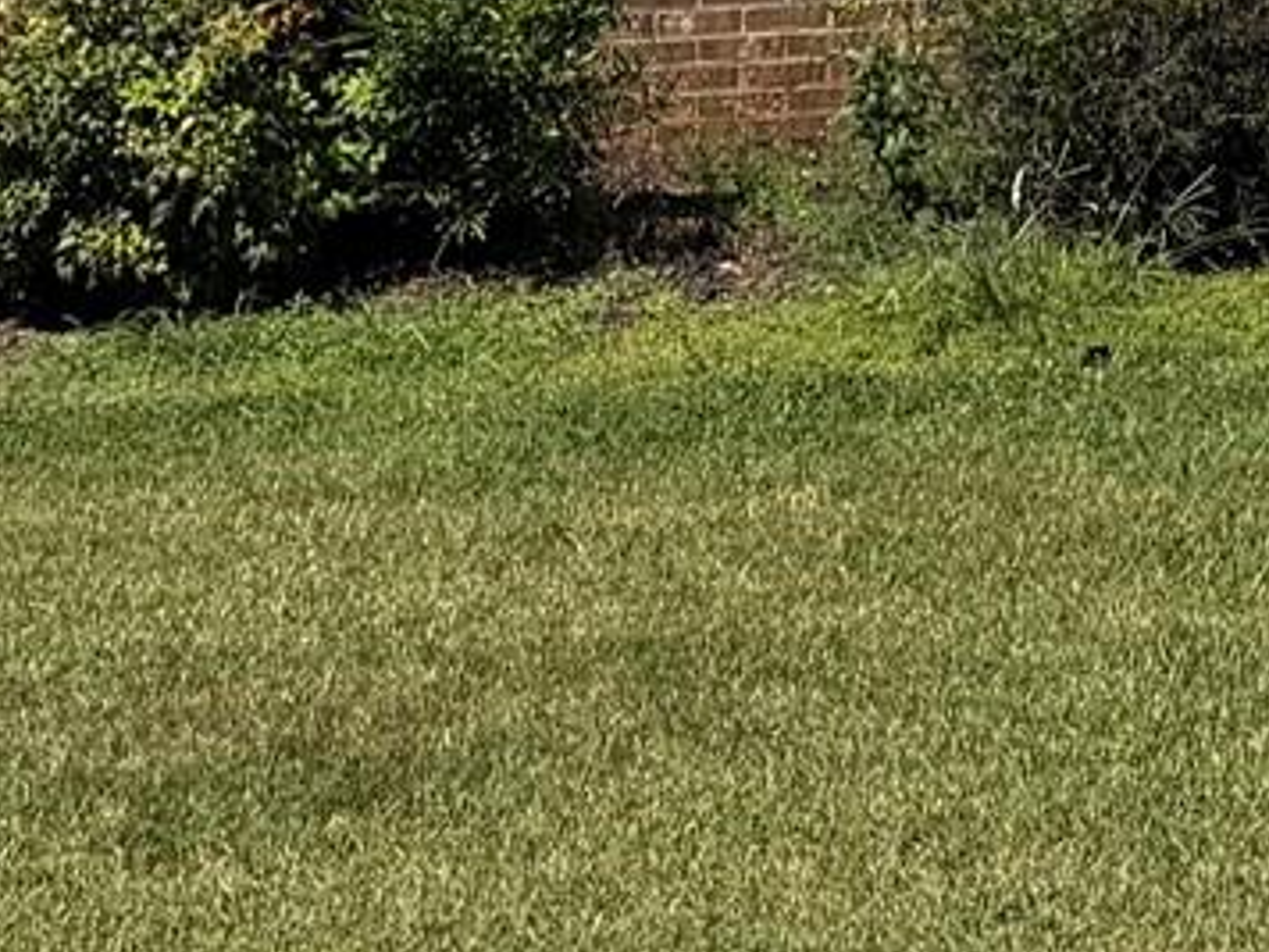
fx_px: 5059
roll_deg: -0.5
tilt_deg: +7.1
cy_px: -1241
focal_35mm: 138
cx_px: 2424
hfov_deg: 12.7
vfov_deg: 9.7
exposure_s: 1/5714
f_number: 1.78
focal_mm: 6.76
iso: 80
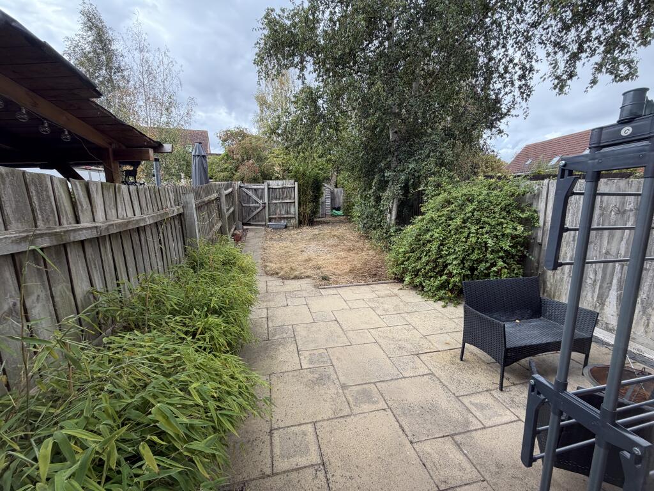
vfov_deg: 85.7
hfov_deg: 102.1
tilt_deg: -10.5
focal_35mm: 14
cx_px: 327
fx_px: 265
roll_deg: +0.7
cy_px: 246
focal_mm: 2.22
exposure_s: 1/297
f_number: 2.2
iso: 50
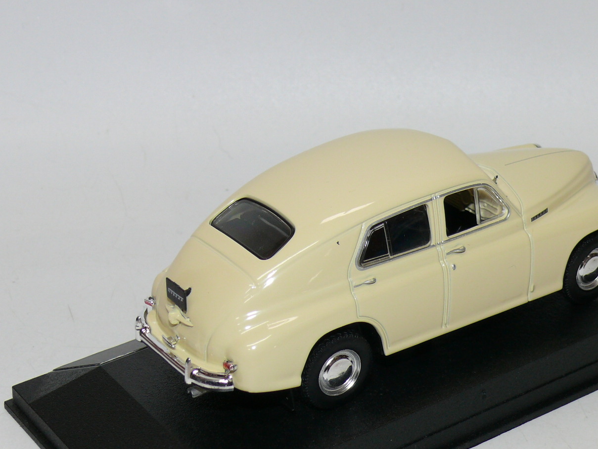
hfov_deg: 21.7
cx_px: 388
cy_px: 275
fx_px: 1555
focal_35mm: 90
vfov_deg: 16.4
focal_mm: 10.8
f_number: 4
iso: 100
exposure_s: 1/30
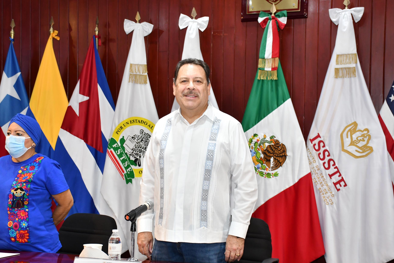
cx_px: 190
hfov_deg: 32.9
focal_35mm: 61
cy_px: 140
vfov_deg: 22.3
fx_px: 668
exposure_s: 1/100
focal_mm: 38
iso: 1250
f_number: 5.6
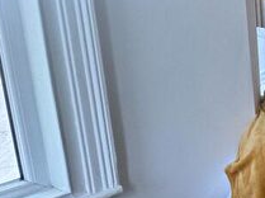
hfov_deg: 25.1
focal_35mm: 47
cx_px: 435
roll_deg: -0.3
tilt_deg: -8.9
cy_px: 59
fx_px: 359
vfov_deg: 30.5
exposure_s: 1/100
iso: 80
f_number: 2.2
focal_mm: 2.22
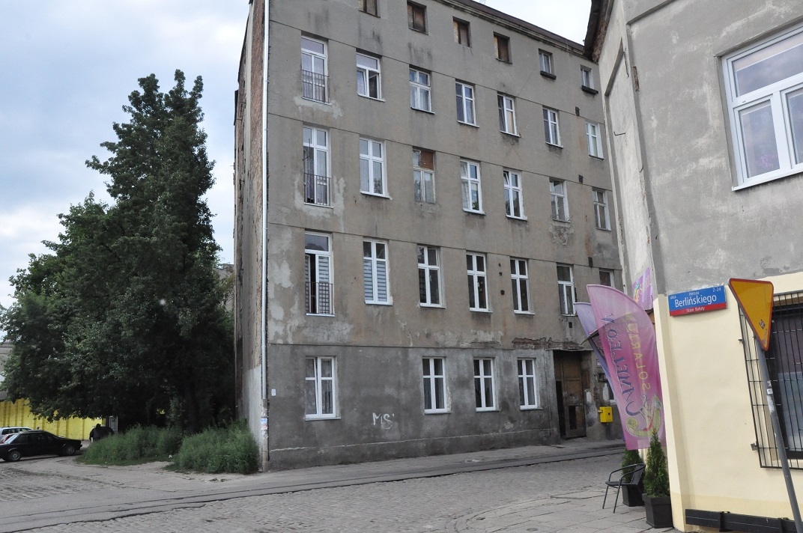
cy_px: 266
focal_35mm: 32
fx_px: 702
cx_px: 402
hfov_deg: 59.6
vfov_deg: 41.6
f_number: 16
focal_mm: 21
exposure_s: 1/1000
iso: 3200
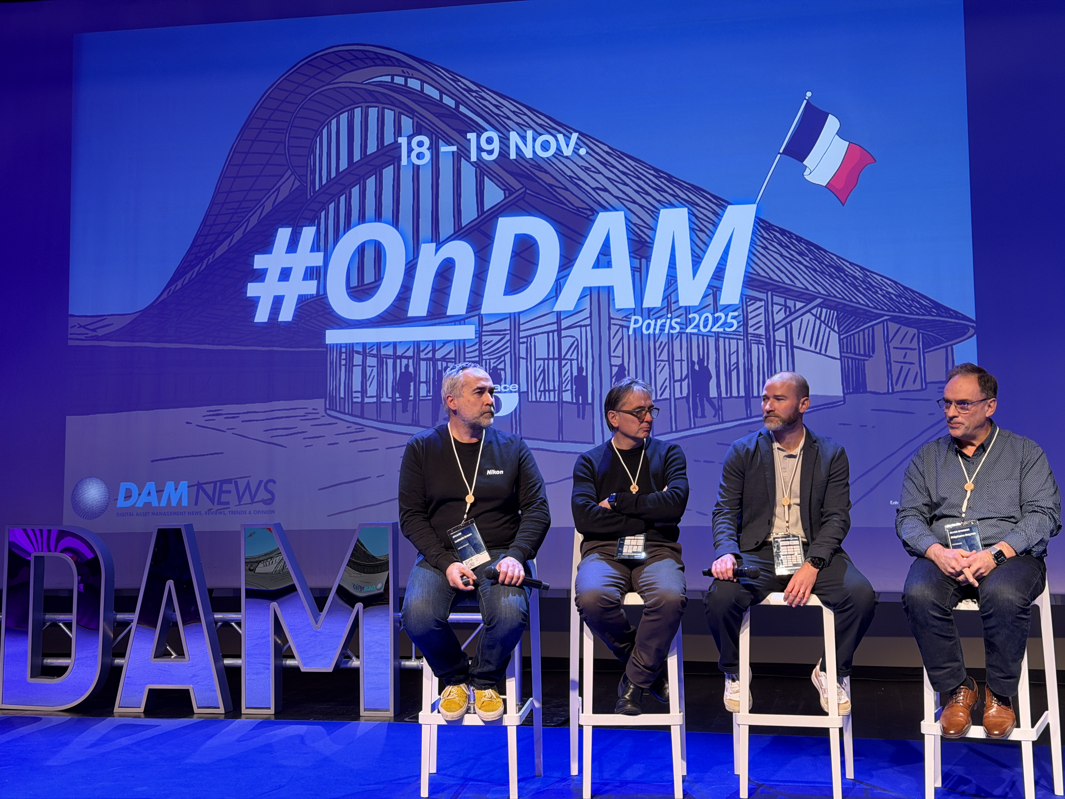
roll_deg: +0.9
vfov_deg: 30.3
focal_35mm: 48
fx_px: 1477
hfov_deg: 39.7
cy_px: 400
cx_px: 532
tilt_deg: +2.8
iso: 200
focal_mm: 6.76
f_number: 1.78
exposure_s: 1/60
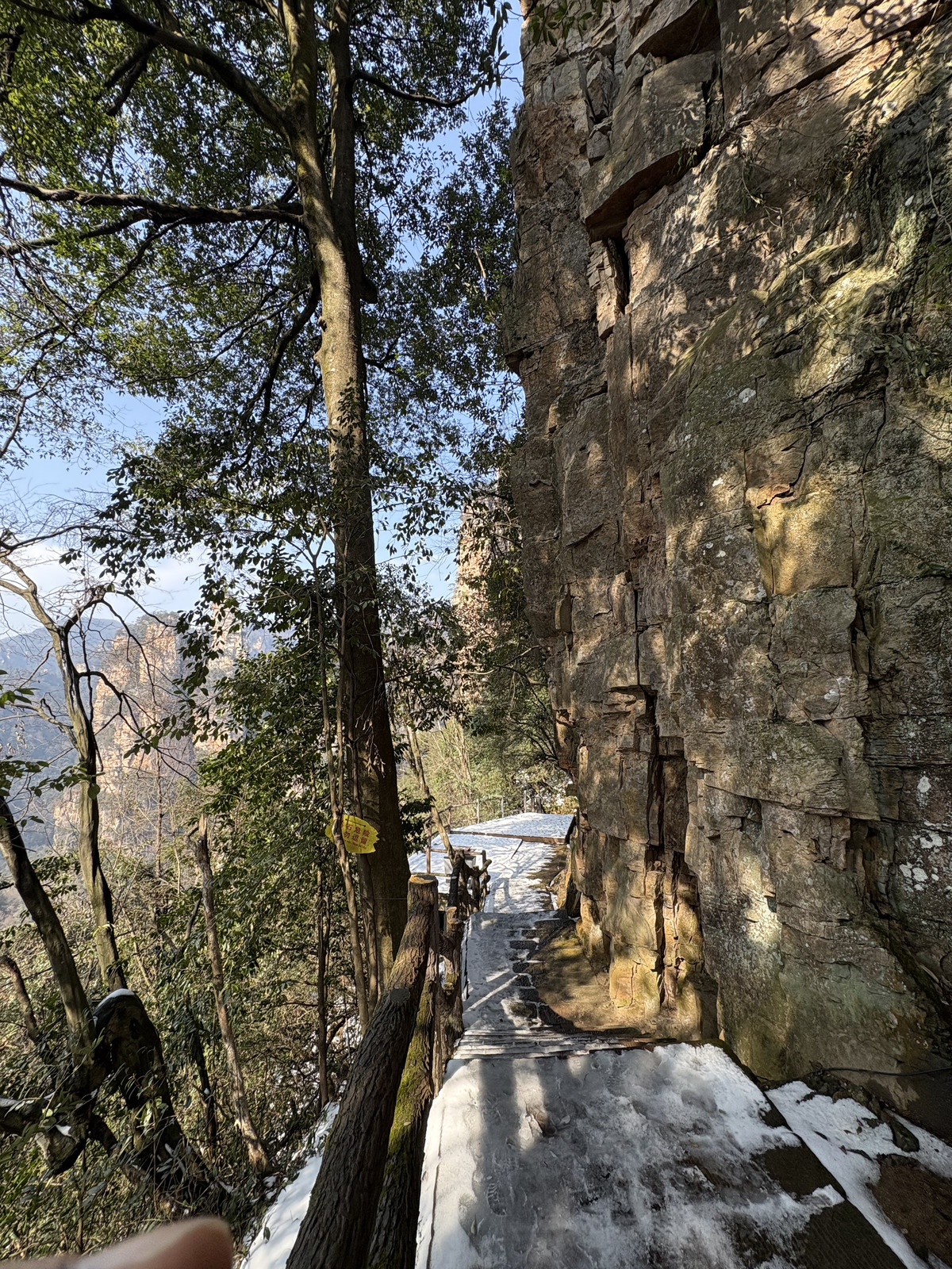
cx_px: 476
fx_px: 513
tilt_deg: +7.1
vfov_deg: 102.1
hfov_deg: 85.7
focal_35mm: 14
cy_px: 634
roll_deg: -0.1
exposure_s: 1/359
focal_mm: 2.22
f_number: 2.2
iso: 64
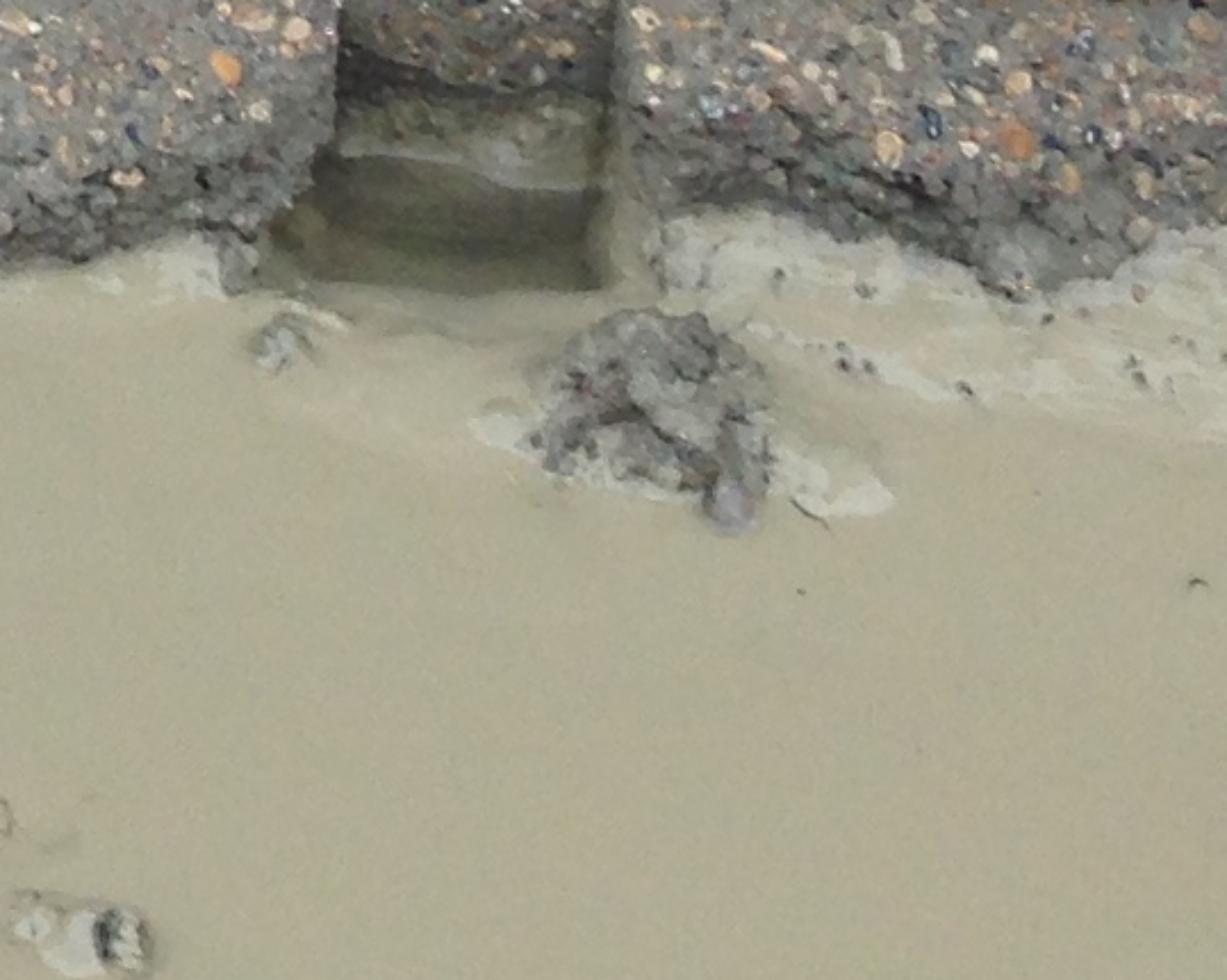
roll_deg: +5.0
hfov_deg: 9.2
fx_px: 7080
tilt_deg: -24.5
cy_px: -1551
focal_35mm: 195
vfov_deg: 7.3
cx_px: -1320
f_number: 2.4
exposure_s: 1/184
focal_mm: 4.12
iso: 50
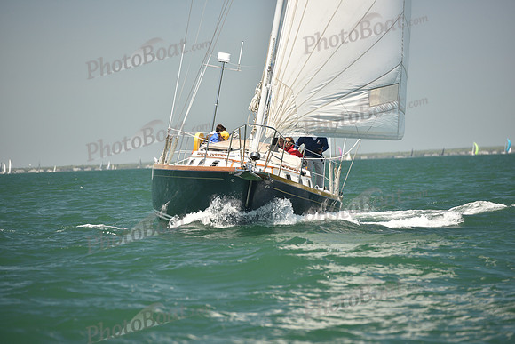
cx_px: 258
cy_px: 172
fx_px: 2862
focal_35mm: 200
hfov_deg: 10.3
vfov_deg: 6.9
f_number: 4.5
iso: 250
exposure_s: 1/800
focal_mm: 200
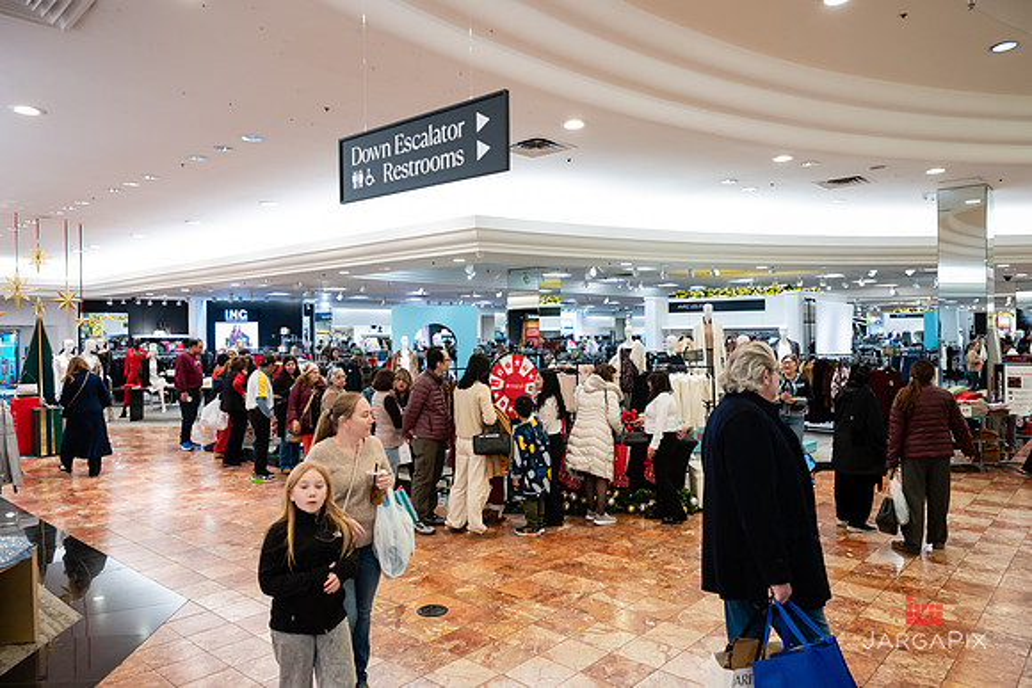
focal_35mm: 24
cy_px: 344
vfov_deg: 52.4
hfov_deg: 72.8
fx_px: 700
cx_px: 516
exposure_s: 1/125
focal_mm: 24
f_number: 3.2
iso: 1000
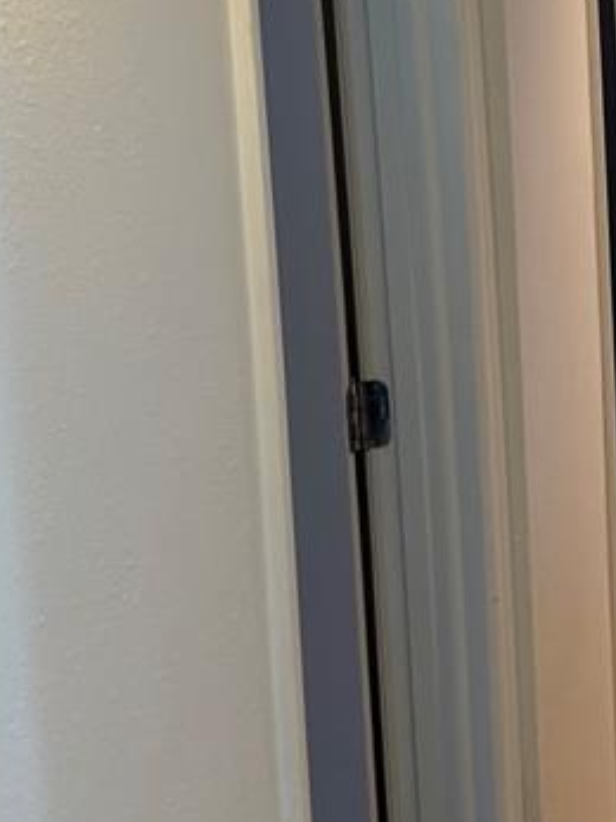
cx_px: 962
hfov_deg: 16.1
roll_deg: +1.8
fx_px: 1971
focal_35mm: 83
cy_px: 230
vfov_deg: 23.4
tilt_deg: -2.7
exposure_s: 1/60
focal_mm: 6.76
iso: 200
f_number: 1.78
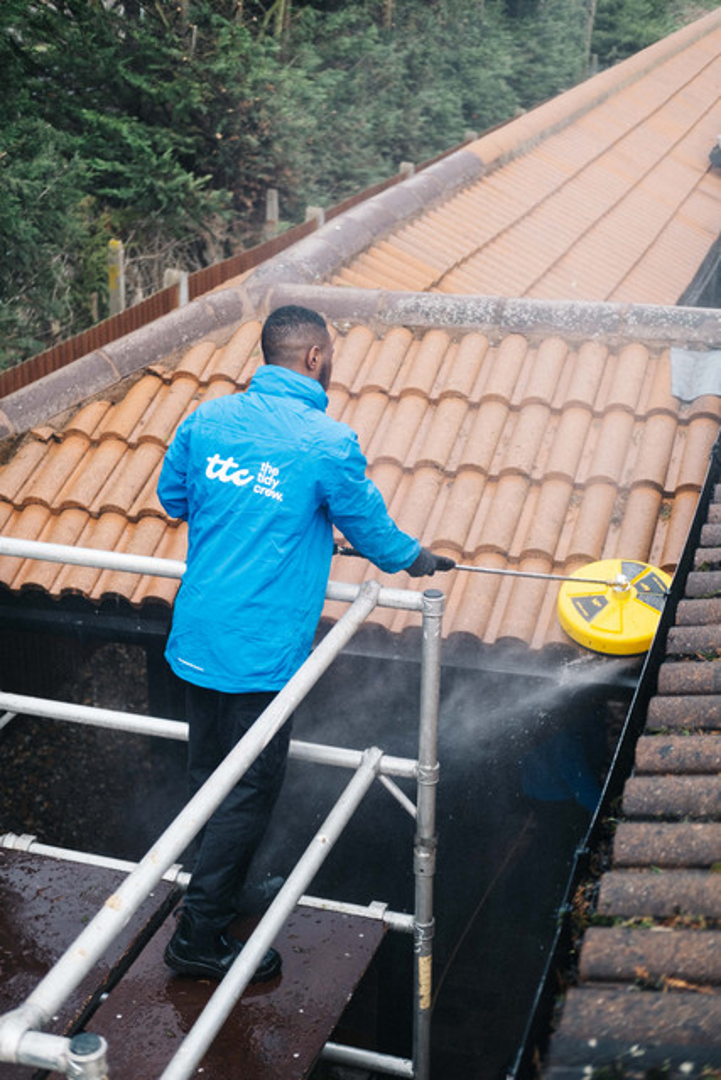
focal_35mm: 53
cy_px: 540
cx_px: 360
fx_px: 1591
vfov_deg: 37.5
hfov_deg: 25.5
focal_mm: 35
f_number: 2
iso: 200
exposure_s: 1/400
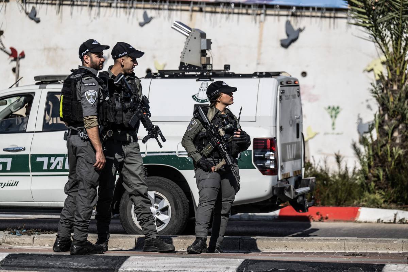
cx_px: 204
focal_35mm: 150
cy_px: 136
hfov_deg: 13.7
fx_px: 1700
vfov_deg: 9.1
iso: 160
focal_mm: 150
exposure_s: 1/2500
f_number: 3.5
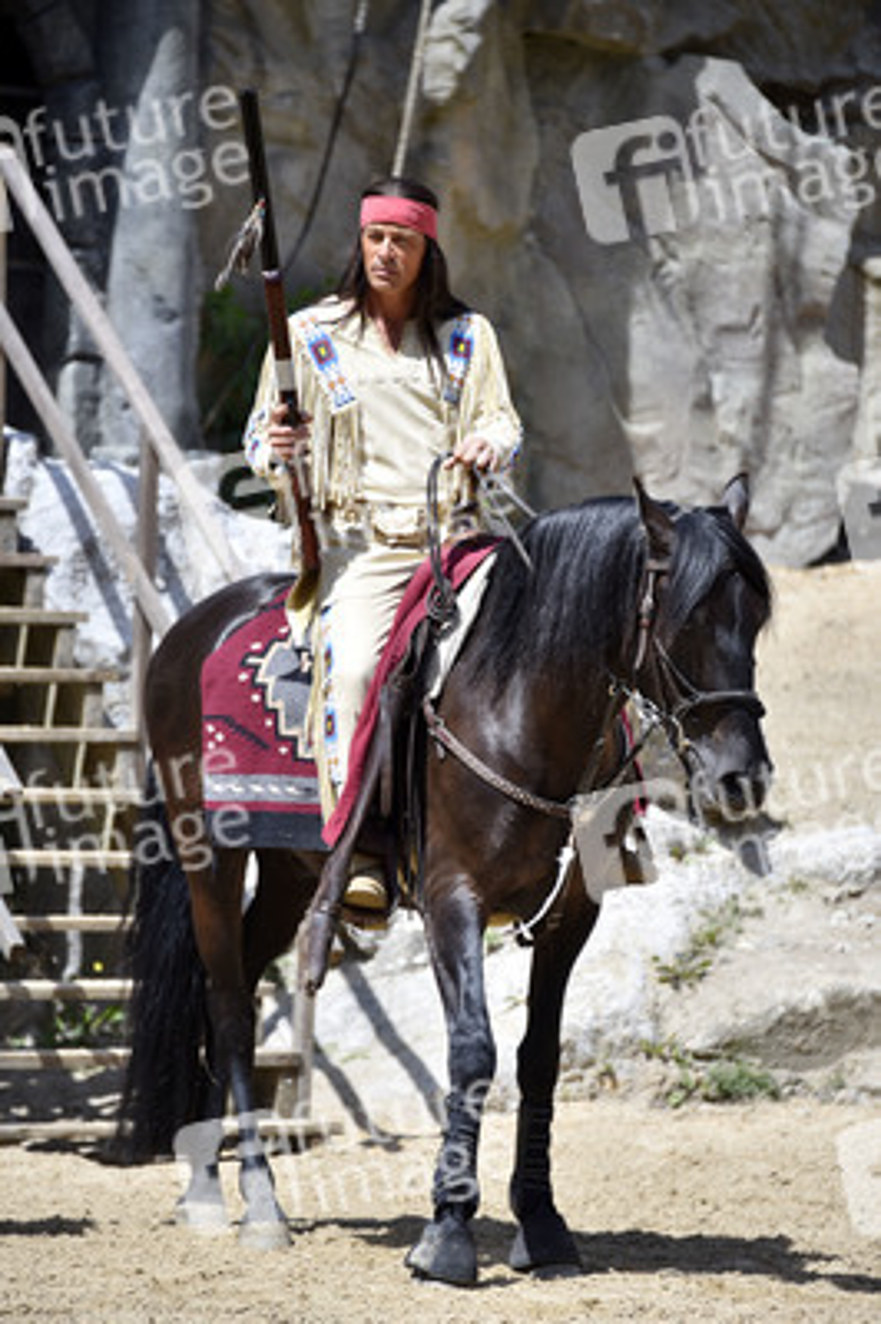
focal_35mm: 200
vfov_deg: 10.3
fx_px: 7354
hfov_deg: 6.9
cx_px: 440
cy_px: 662
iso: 100
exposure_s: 1/400
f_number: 5.6
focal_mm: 200
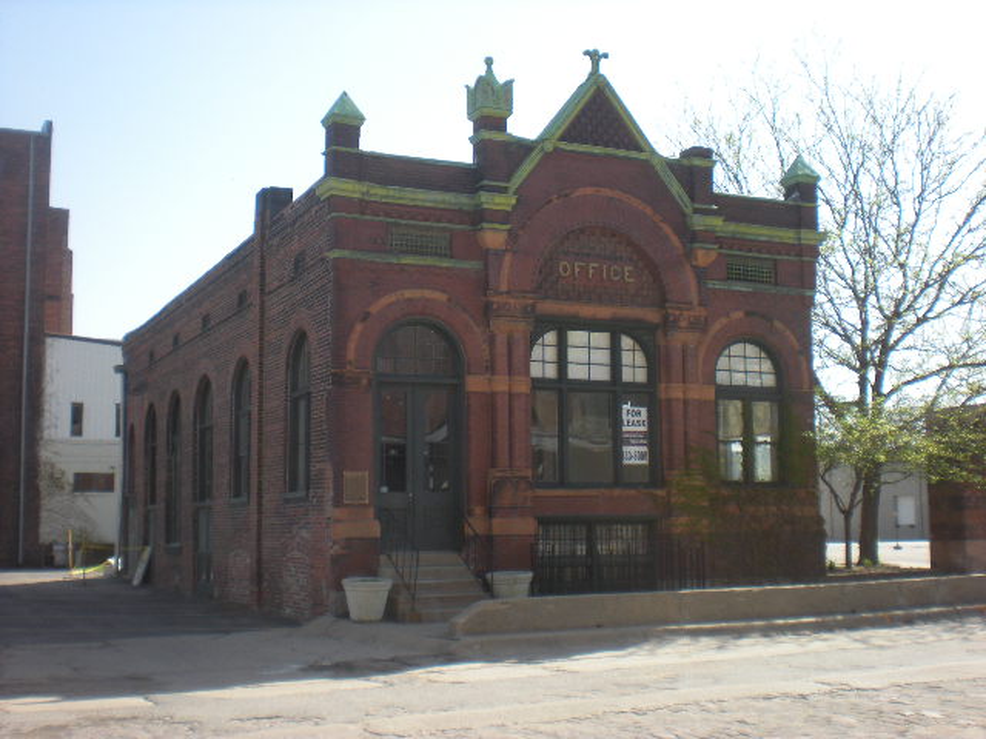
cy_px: 370
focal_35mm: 44
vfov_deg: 32.9
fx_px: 1253
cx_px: 493
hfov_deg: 42.9
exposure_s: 1/220
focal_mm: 7.4
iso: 64
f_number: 4.9
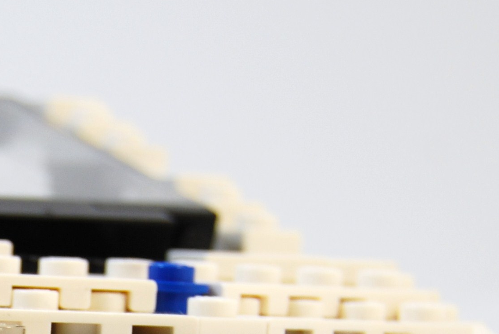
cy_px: 507
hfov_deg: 9.7
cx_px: -133
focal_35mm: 209
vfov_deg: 6.5
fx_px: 2900
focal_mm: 40
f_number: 5.6
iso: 140
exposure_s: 1/125
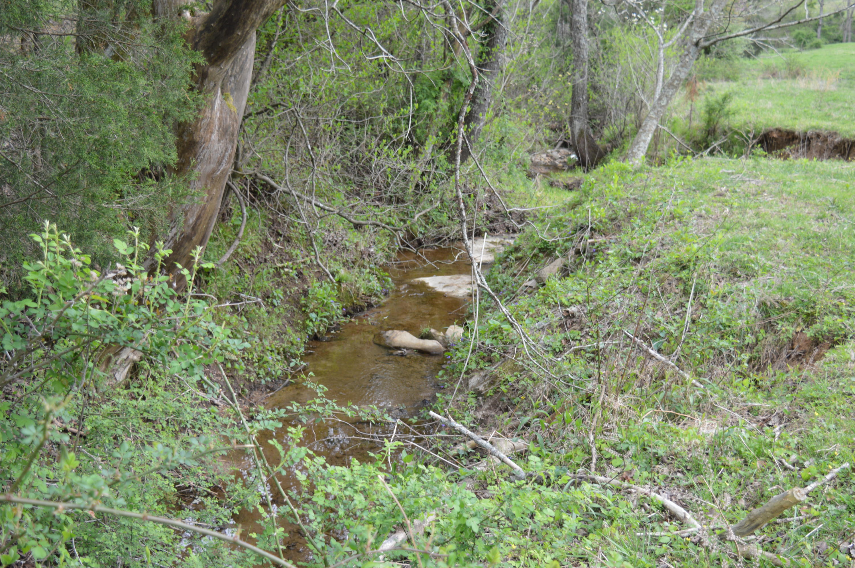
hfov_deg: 45.0
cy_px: 284
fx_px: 1032
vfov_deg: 30.8
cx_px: 428
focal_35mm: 44
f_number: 5.6
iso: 160
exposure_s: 1/125
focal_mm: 29
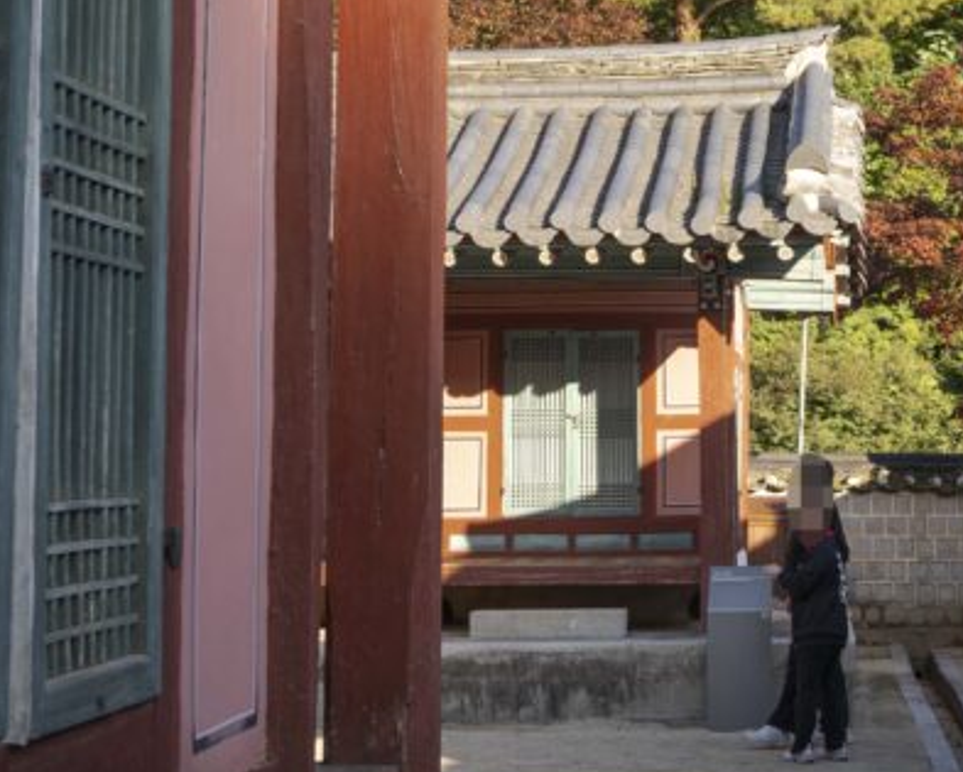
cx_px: 990
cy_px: 148
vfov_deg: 17.3
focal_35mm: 88
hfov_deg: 20.9
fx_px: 2510
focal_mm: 36
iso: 100
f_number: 7.1
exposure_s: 1/80
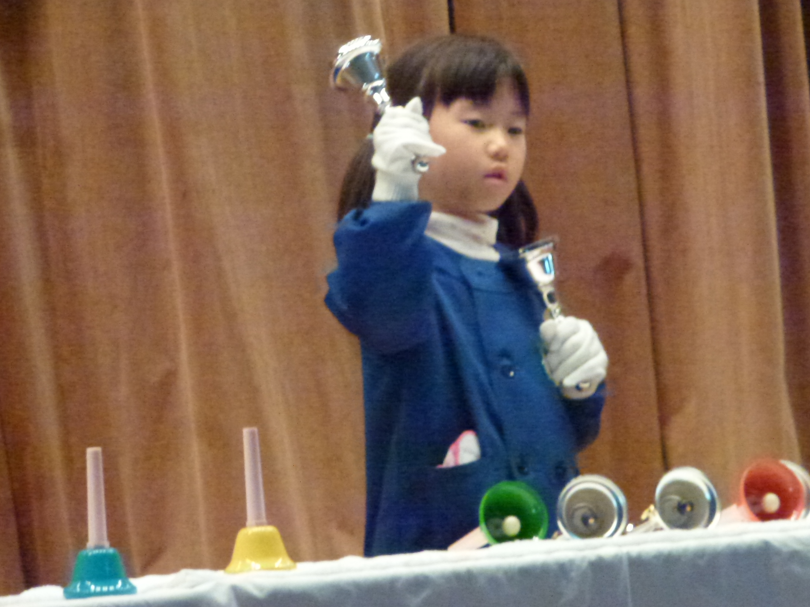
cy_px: 249
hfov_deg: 6.2
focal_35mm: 320
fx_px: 7488
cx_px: 437
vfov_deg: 4.6
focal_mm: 47.7
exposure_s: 1/80
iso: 1600
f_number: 5.6
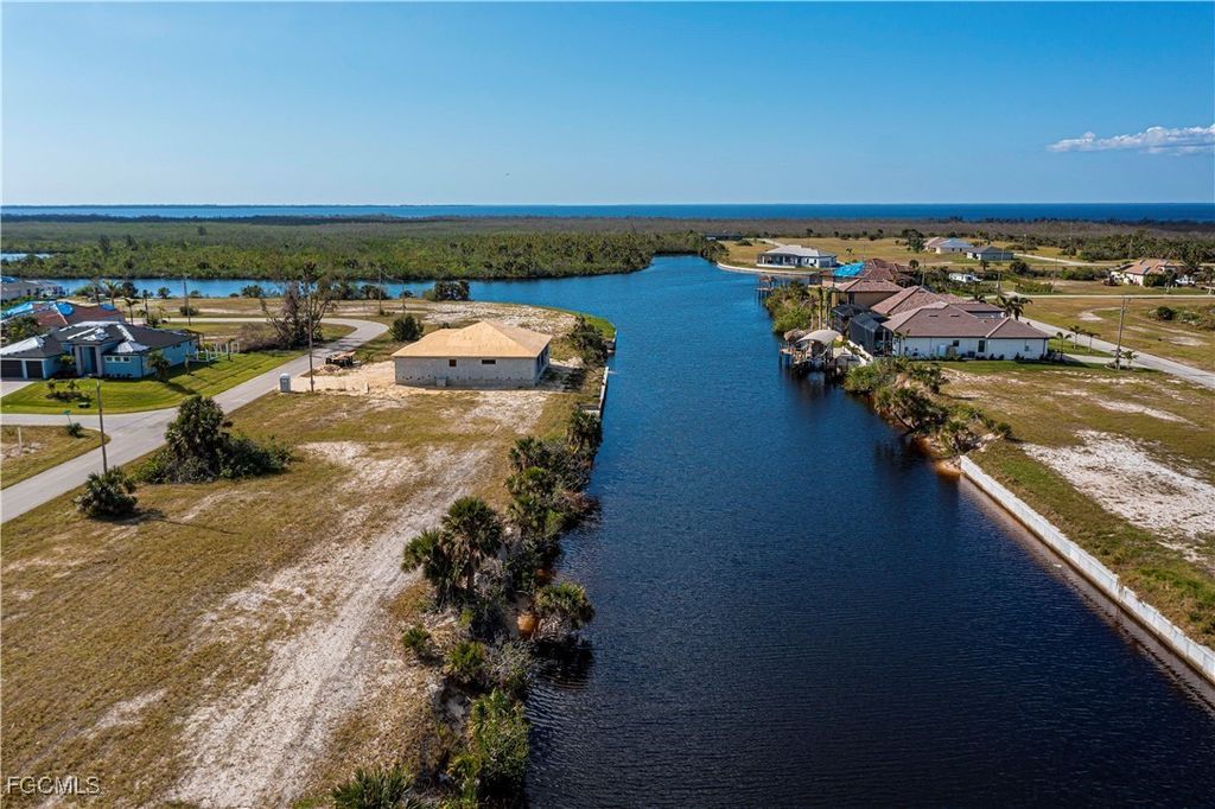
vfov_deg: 46.4
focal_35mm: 28
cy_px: 404
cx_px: 608
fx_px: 945
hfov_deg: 65.5
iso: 100
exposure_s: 1/200
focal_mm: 10.26
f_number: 4.5
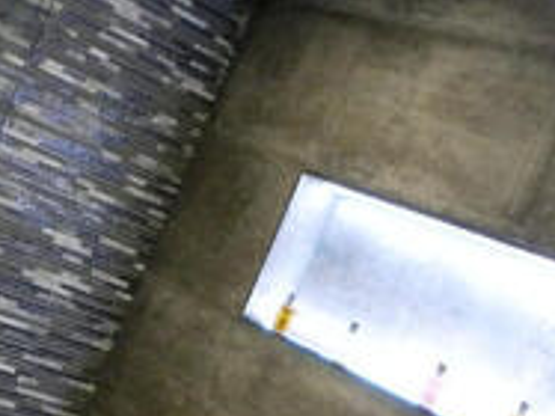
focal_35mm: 81
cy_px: 385
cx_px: 334
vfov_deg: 17.9
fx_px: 1298
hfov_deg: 24.1
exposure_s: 1/49.4
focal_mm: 4.6
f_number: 2.8
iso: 400
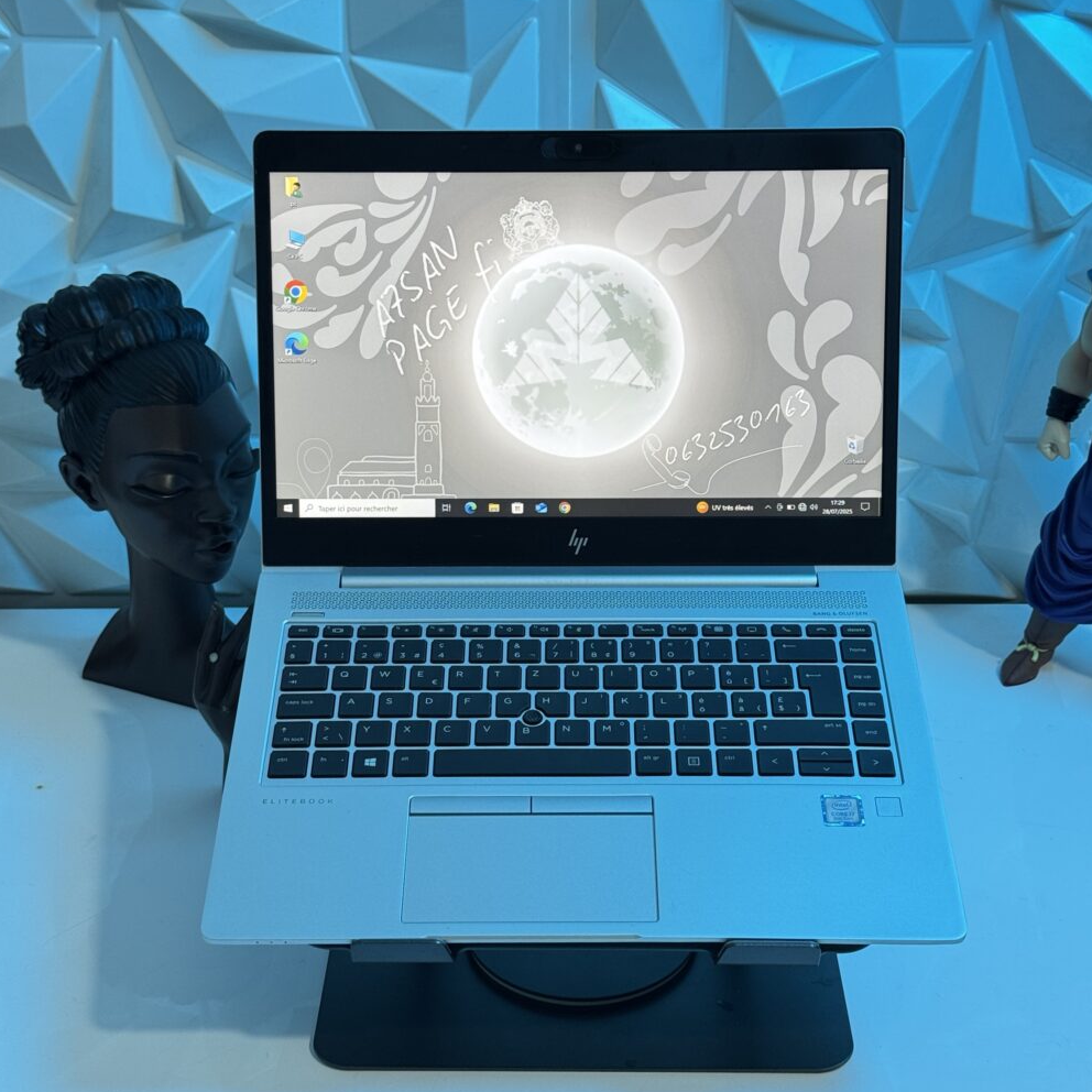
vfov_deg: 30.0
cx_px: 544
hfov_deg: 30.0
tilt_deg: -25.5
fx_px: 2034
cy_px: 529
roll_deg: +0.0
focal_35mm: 57
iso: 100
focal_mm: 6.76
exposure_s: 1/50
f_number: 1.78
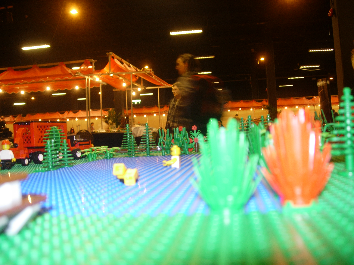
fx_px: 389
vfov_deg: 37.7
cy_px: 132
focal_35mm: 38
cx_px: 177
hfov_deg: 49.0
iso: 79
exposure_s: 1/3.6
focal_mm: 7.8
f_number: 2.8
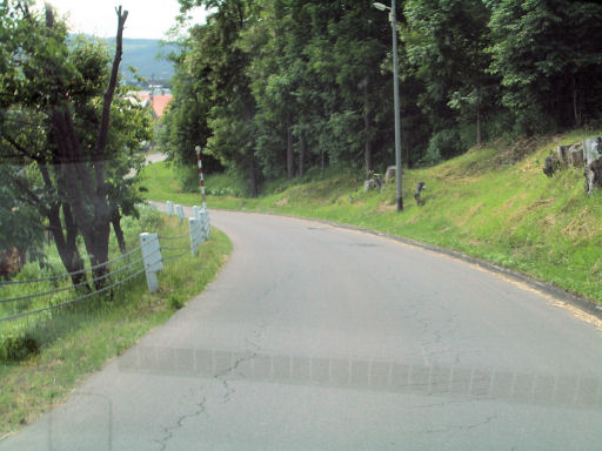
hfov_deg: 31.2
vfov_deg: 23.7
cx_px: 301
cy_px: 226
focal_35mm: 62
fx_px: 1078
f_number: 3.5
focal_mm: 10.2
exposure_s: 1/400
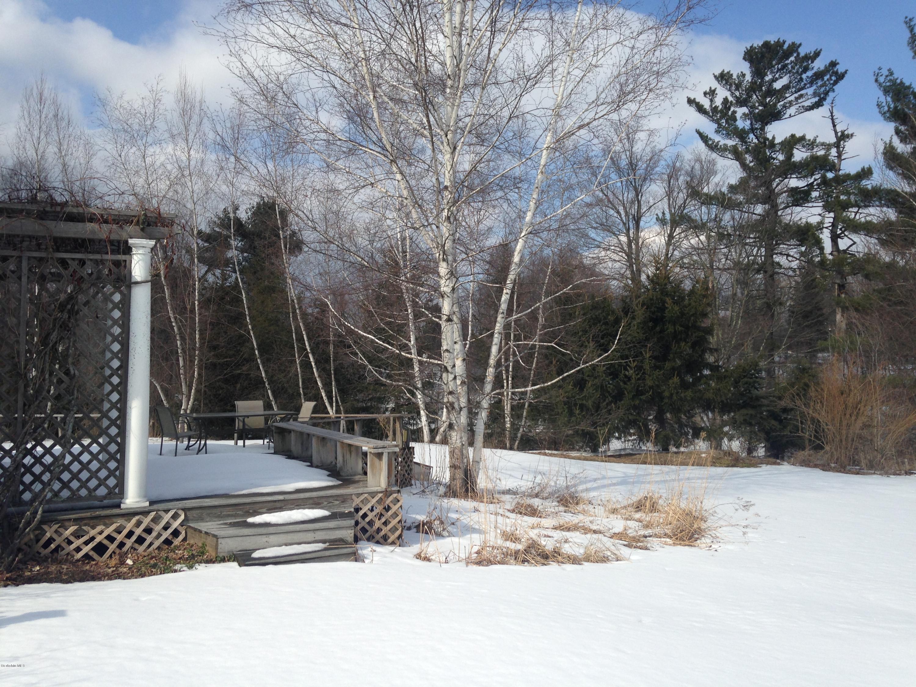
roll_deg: +1.2
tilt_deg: -0.2
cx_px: 458
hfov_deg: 55.4
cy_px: 344
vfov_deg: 42.9
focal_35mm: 33
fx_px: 873
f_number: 2.4
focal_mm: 4.12
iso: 50
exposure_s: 1/1869
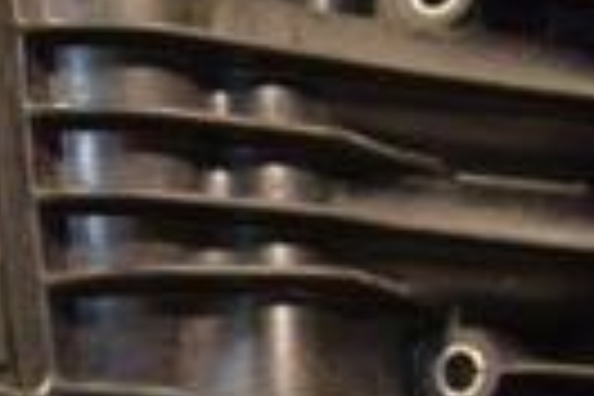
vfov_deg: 5.3
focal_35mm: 260
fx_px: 4290
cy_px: 450
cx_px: 216
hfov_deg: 7.9
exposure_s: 1/125
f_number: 5
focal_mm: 38
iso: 800
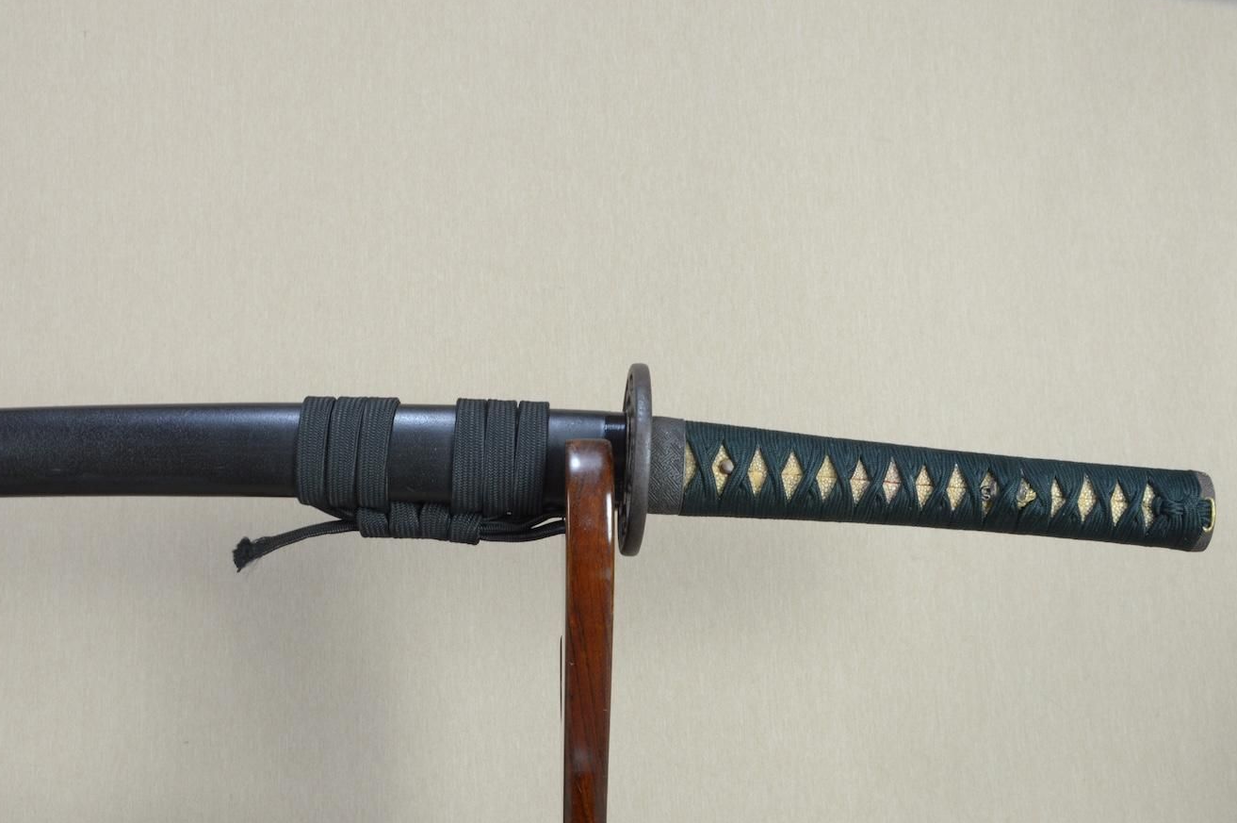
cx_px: 607
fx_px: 1099
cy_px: 433
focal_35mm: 32
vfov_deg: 41.0
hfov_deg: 58.8
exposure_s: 1/2
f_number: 11
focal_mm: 20
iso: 400
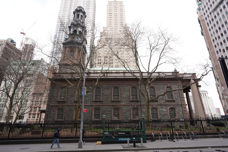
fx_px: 127
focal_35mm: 20
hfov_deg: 84.0
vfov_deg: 61.9
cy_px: 76
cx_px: 114
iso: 400
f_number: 13
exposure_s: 1/80
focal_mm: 20
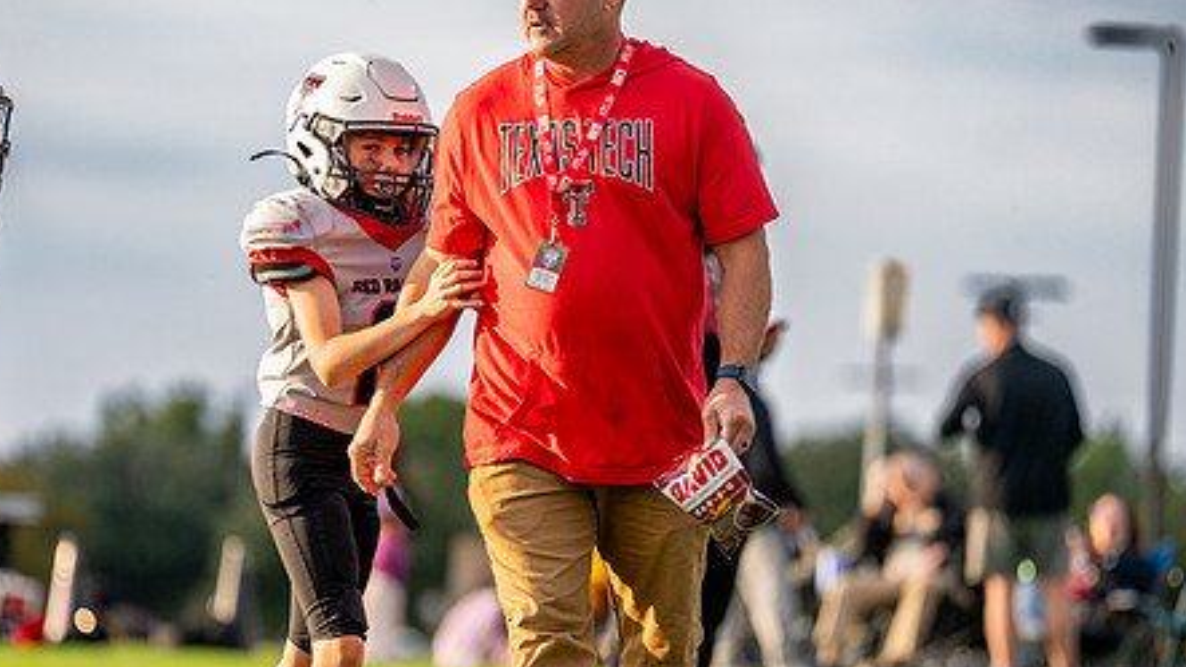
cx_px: 480
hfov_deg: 7.3
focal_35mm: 296
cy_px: 428
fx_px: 9307
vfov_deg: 4.1
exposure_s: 1/2000
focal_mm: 191
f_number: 2.8
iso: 400
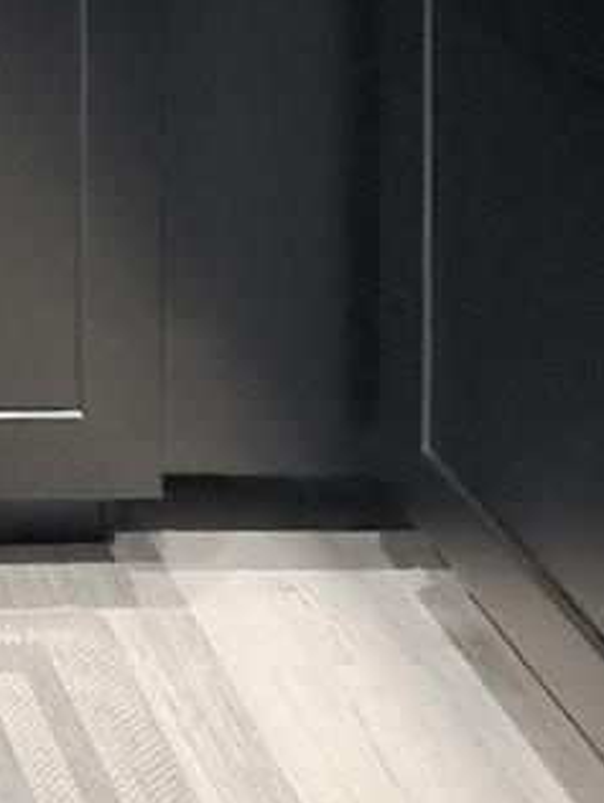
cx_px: -497
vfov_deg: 20.6
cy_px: -579
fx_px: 1648
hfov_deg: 17.0
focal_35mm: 71
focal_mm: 2.2
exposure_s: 1/60
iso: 320
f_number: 2.2
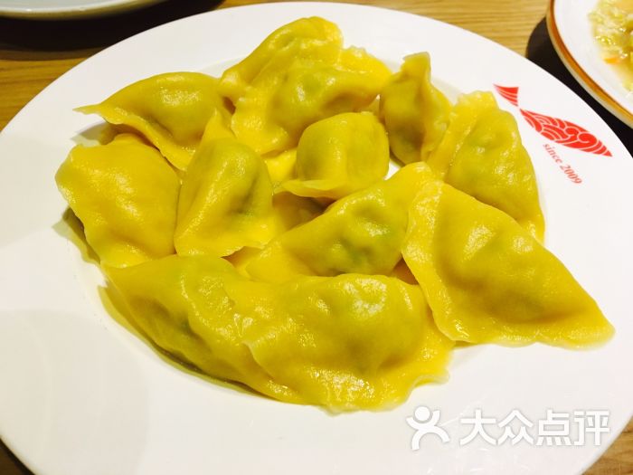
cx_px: 316
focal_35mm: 29
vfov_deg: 48.2
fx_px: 530
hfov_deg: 61.7
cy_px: 238
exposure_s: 1/33
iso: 160
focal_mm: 4.15
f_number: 2.2
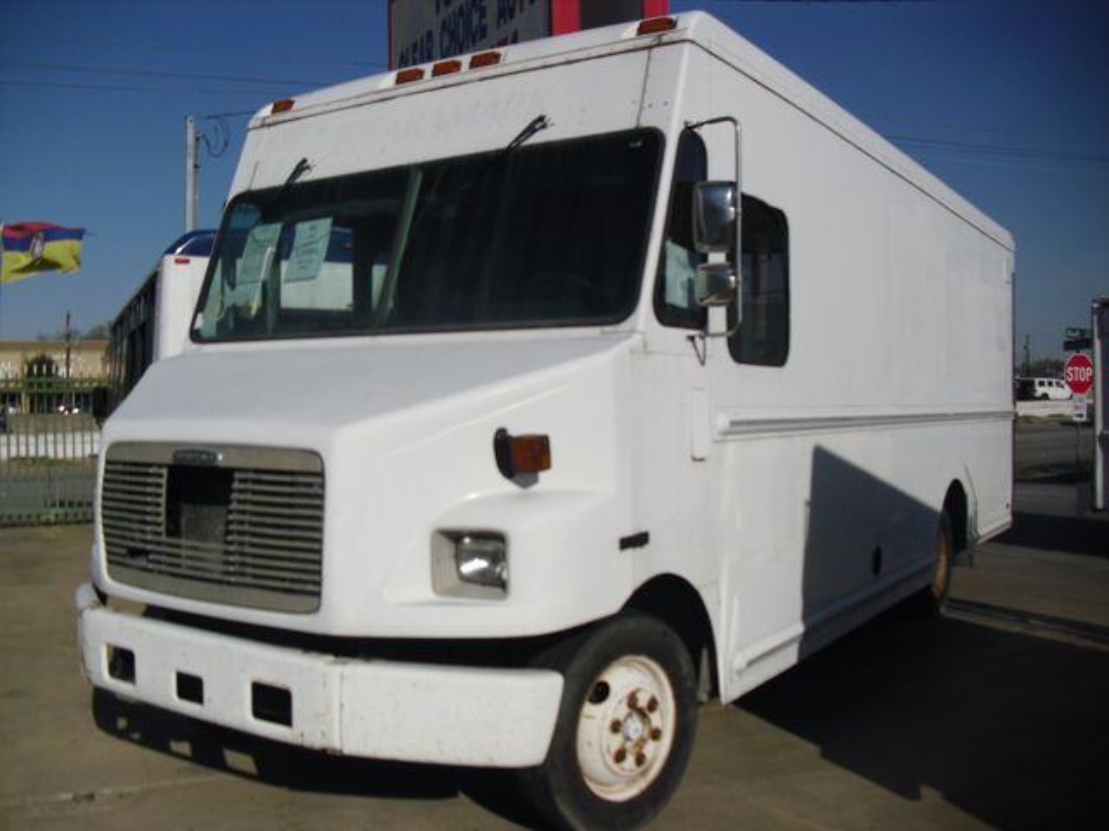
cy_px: 416
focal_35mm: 36
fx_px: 1153
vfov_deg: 39.7
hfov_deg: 51.4
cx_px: 554
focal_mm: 6.3
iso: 80
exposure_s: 1/500
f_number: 7.8
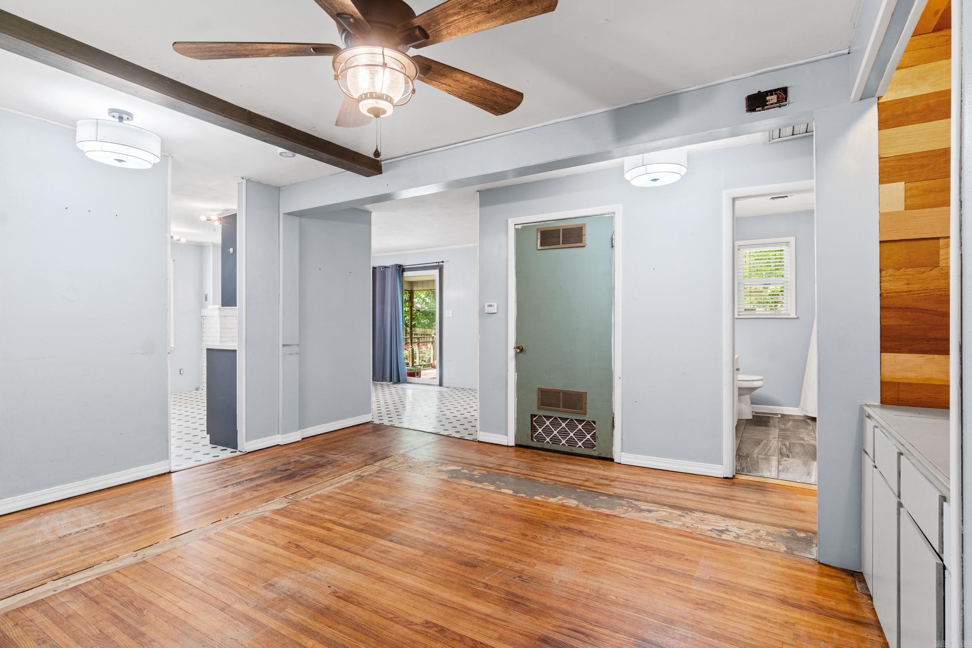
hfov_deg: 90.0
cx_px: 486
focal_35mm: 18
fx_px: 486
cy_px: 324
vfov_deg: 67.4
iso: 250
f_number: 9
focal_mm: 12
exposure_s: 1/1.67
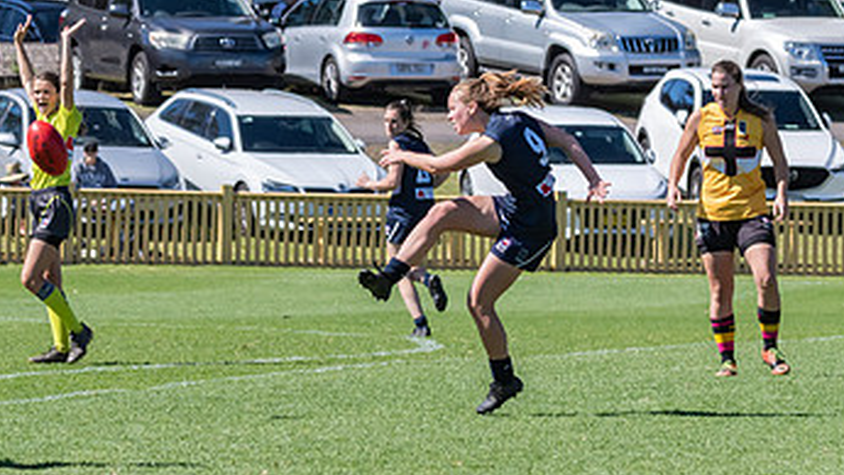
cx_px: 397
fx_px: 11860
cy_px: 383
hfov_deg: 4.1
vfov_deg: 2.3
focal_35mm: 530
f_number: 10
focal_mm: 200
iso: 800
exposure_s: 1/1600
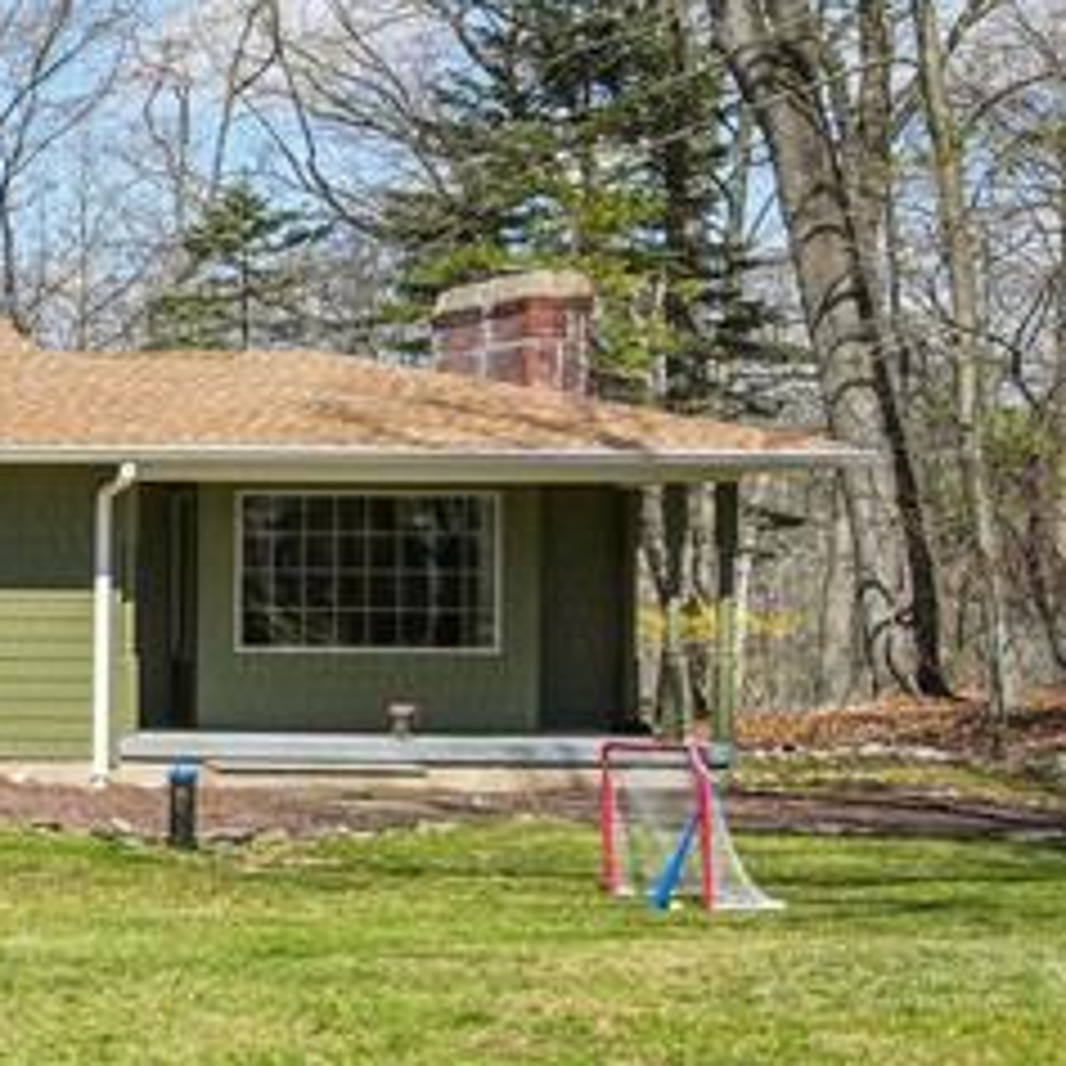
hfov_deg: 18.0
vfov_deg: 22.5
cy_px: 517
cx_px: -846
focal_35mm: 77
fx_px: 2683
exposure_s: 1/160
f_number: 9
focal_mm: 14
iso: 100
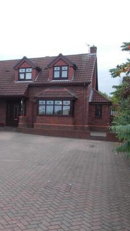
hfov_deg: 29.2
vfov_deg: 52.8
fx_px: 233
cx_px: 0
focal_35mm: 38
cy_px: 115
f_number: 3.2
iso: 80
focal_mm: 4.6
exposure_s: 1/320
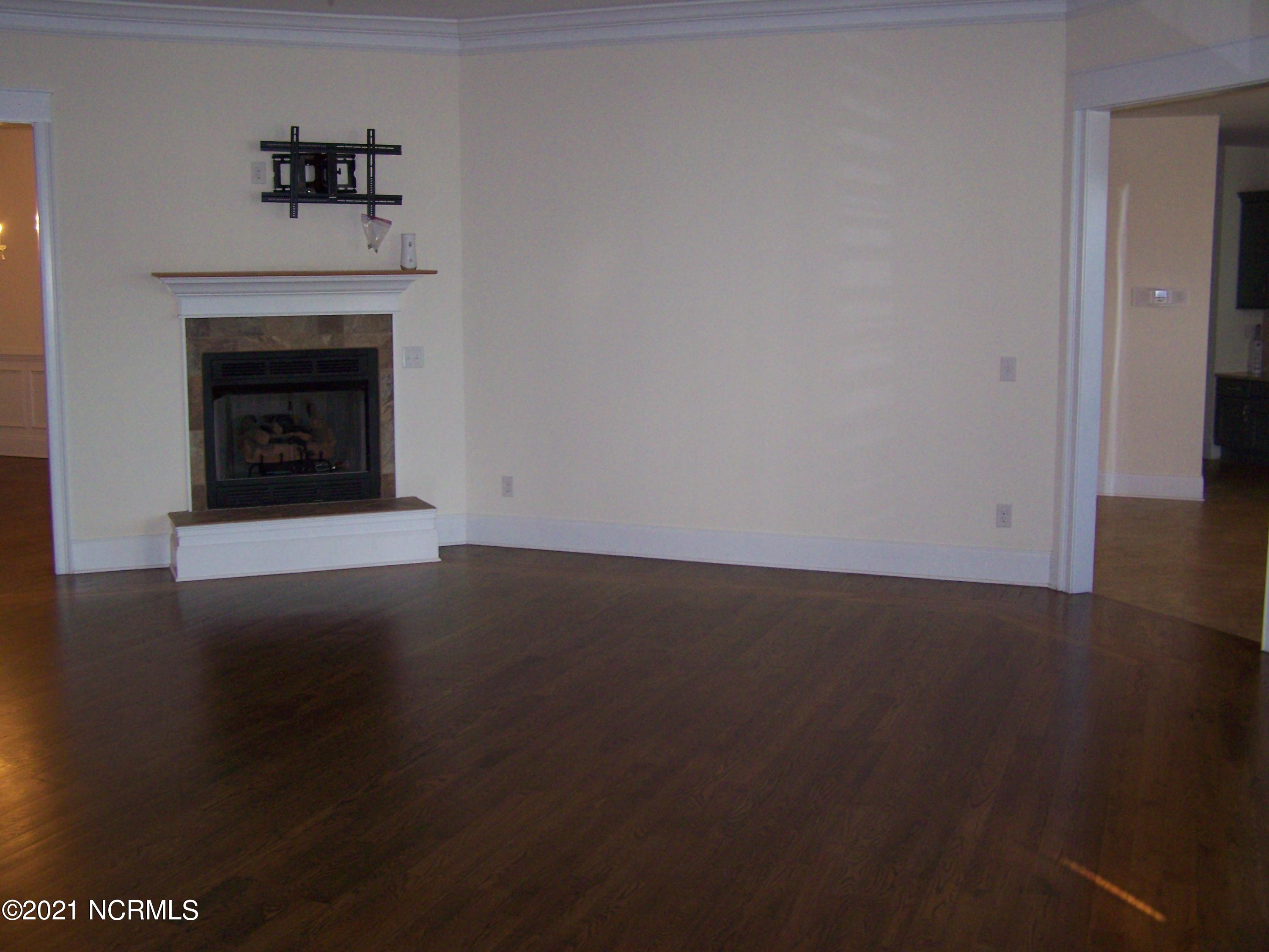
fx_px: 1393
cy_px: 476
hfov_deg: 49.0
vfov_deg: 37.7
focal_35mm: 38
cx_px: 634
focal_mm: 6.3
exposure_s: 1/60
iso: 160
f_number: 2.8
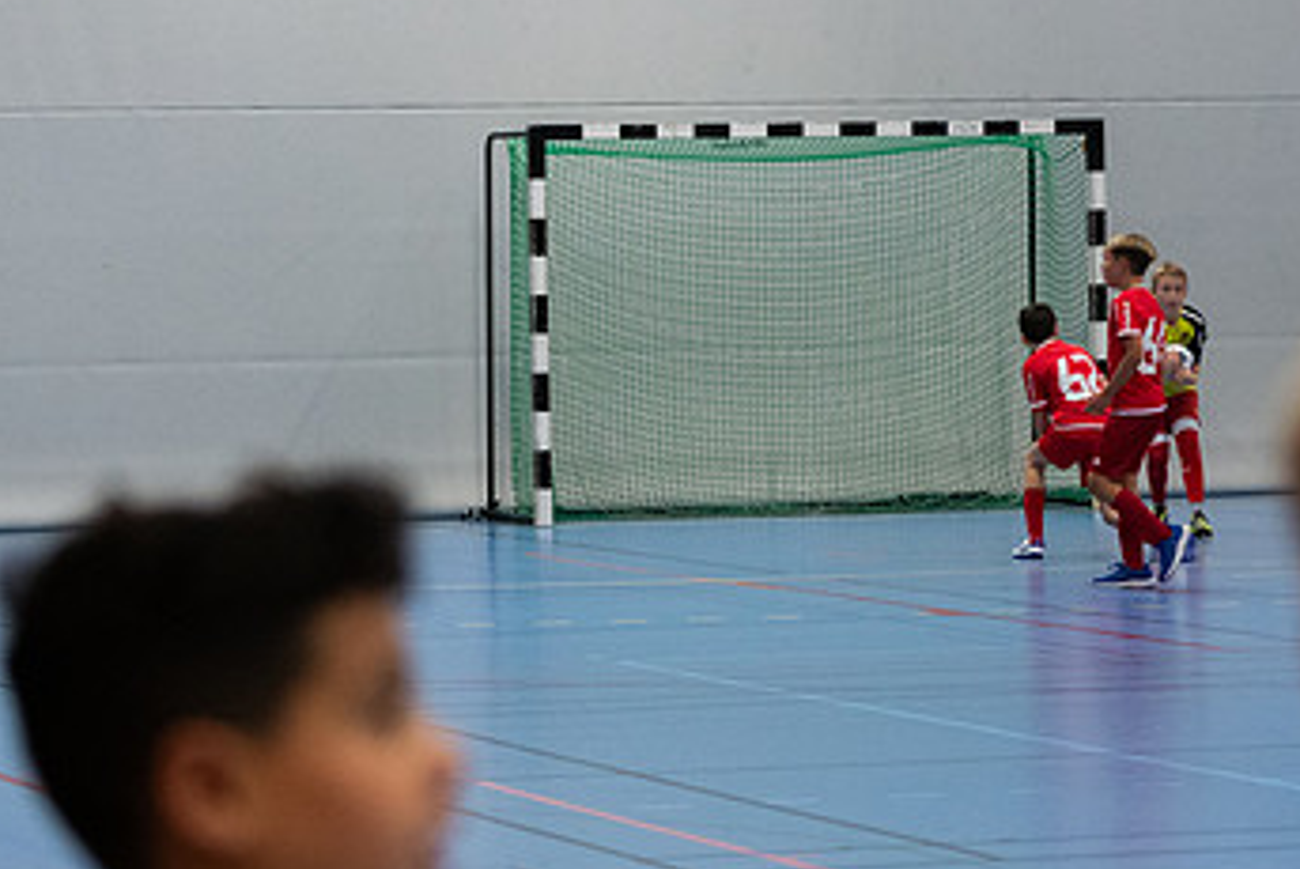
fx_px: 6578
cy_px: 520
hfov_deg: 11.2
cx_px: 1047
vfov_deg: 7.6
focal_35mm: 182
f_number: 2.8
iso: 2000
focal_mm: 70
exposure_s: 1/500
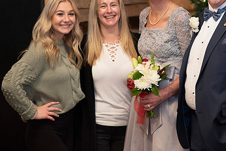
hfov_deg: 14.3
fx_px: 898
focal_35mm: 143
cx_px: 174
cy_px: 38
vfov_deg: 9.6
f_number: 2.2
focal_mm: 85
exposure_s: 1/200
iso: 1000
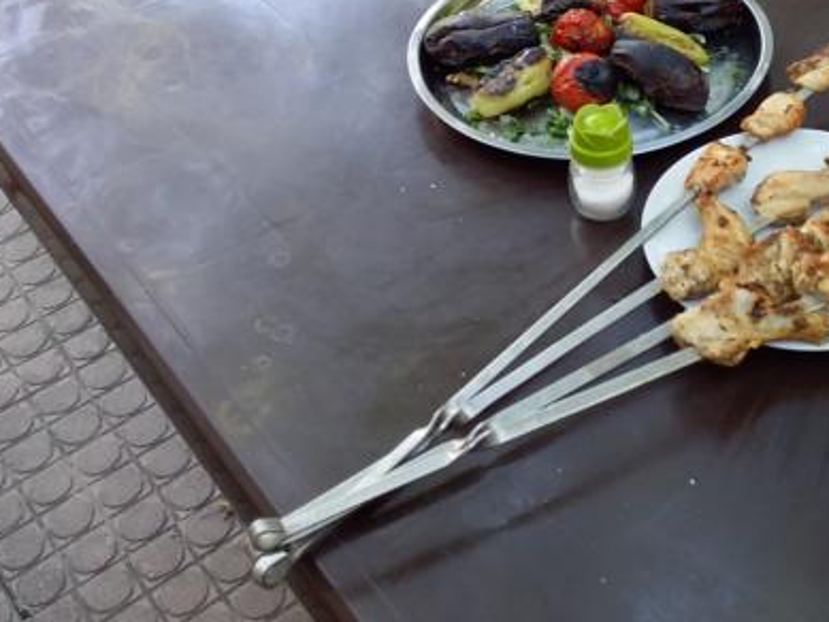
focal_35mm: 55
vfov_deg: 26.1
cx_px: 601
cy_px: 117
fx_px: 1318
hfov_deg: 34.3
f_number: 2.2
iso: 40
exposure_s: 1/50
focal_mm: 3.3
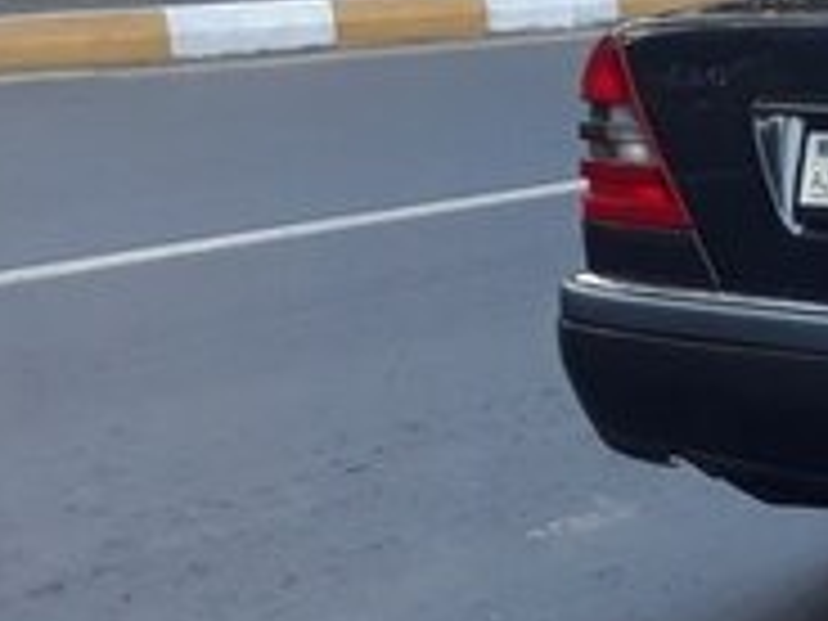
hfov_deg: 17.6
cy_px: 47
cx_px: 1328
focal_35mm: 97
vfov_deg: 15.1
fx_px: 2320
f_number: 1.9
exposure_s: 1/100
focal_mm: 3.6
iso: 80
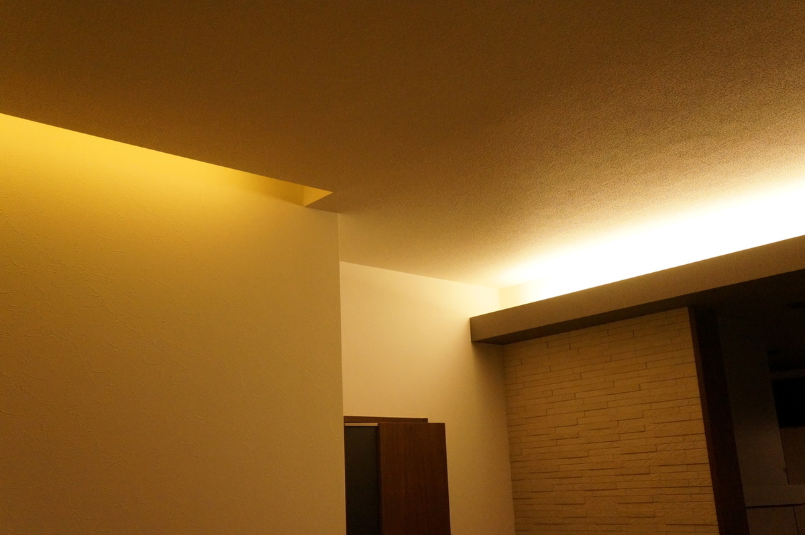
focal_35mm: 36
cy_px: 268
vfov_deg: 36.8
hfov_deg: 53.2
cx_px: 402
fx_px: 804
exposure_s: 1/250
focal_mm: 24
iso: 3200
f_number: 6.3
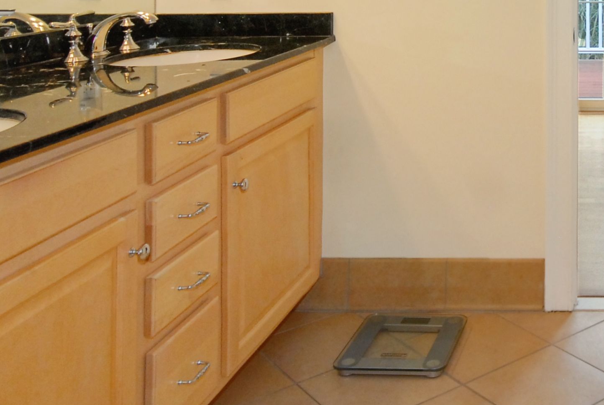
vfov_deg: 29.0
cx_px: 611
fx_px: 745
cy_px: 29
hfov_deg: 38.8
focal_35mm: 44
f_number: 5.6
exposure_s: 1/80
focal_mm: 11
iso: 800
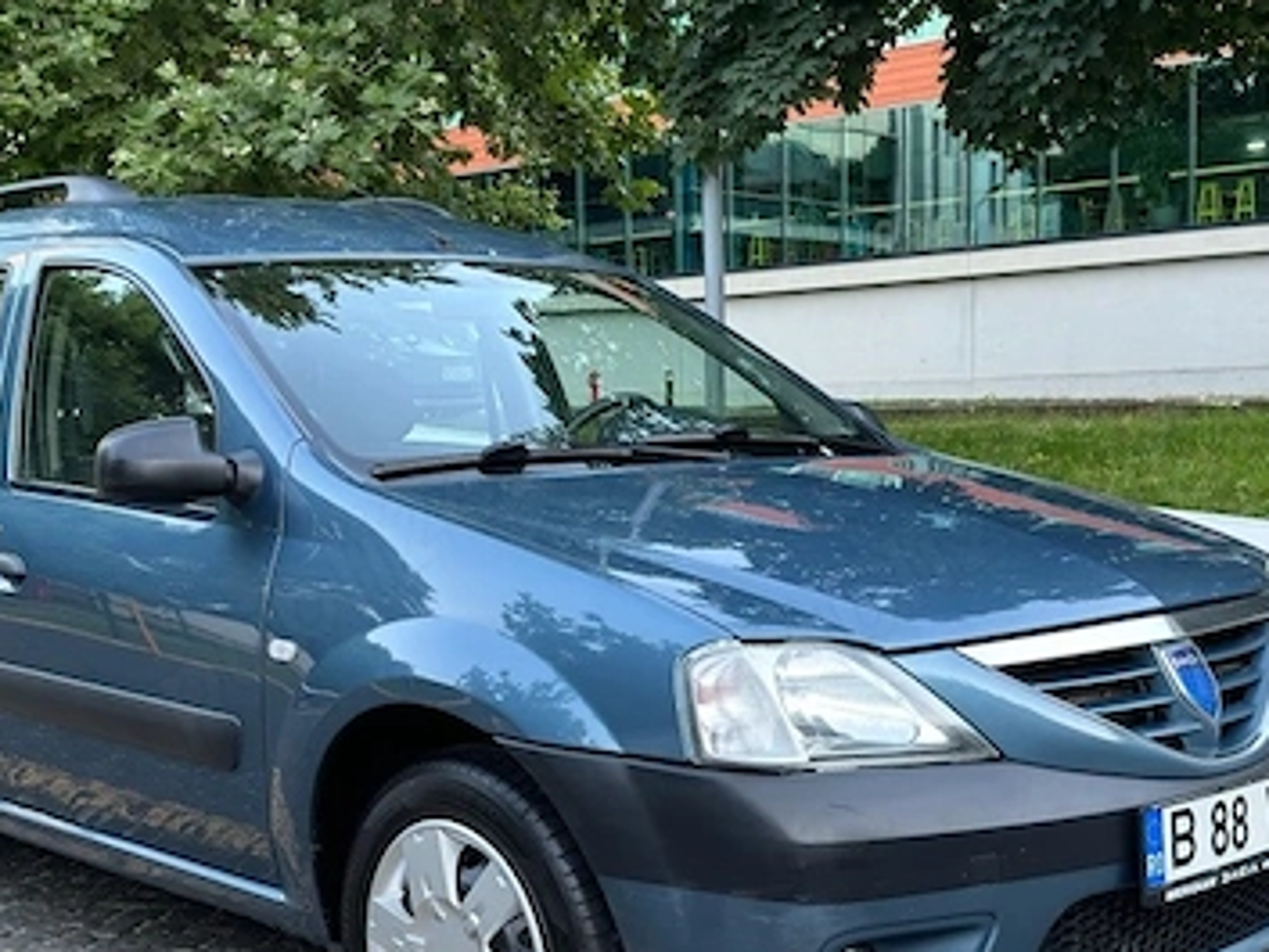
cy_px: 571
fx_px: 1870
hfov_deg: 37.4
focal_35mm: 51
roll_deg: +2.4
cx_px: 528
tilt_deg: -4.9
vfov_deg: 28.5
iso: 125
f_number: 1.78
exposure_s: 1/118
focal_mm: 6.76
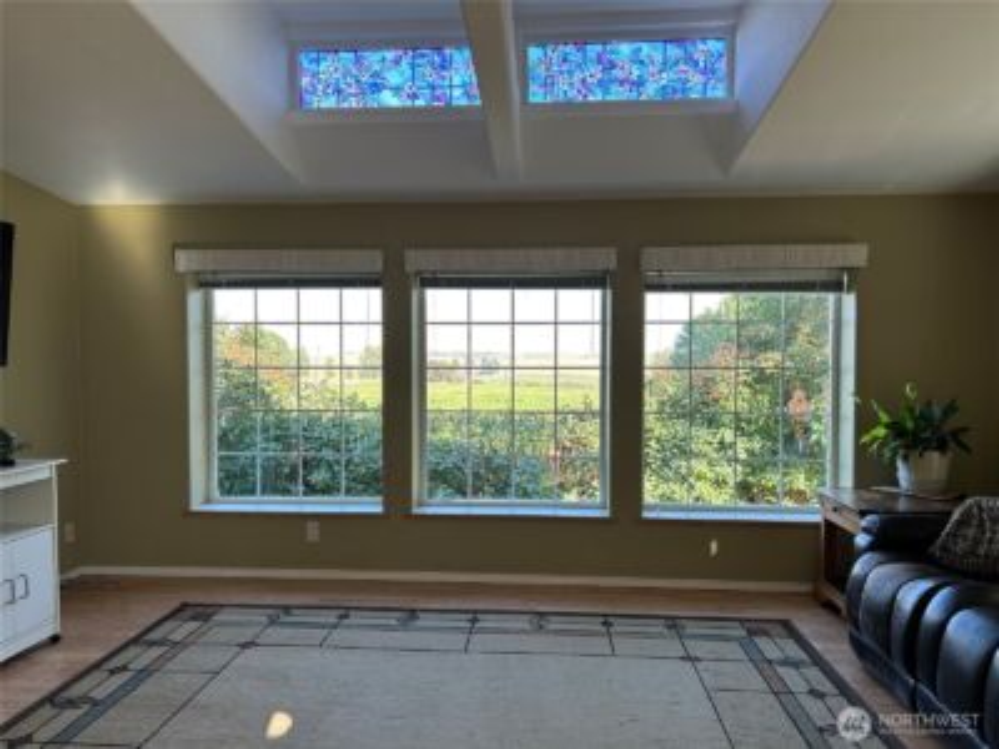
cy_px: 374
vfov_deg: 53.1
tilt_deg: -1.9
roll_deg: +0.0
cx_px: 500
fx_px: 750
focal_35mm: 26
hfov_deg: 67.3
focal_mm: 5.7
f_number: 1.5
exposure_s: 1/189
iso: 40
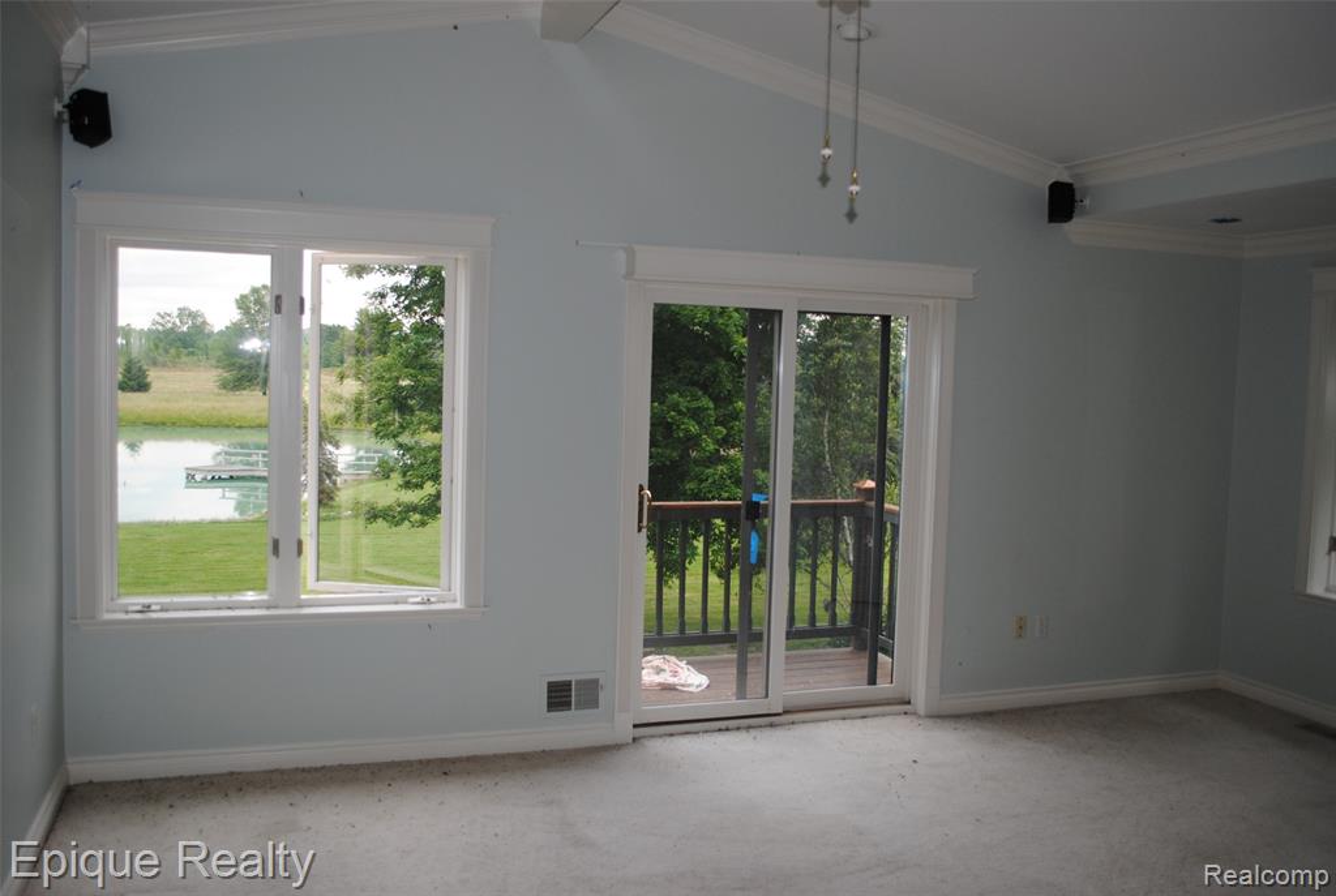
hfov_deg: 61.8
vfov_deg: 43.8
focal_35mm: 30
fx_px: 1115
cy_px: 448
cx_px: 668
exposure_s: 1/60
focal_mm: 20
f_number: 3.8
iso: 200
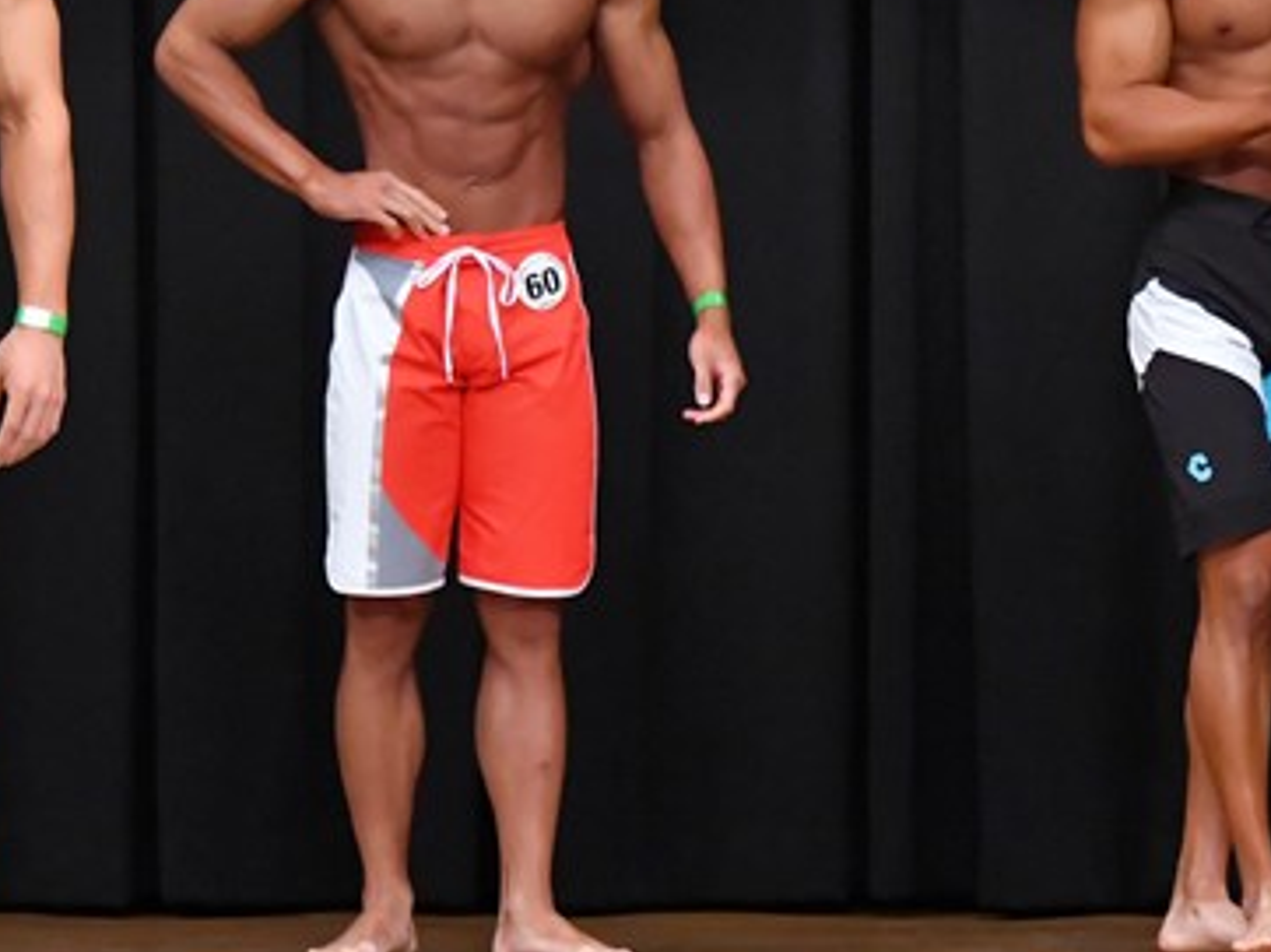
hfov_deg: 4.4
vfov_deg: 3.3
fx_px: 16402
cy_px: 457
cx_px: 1266
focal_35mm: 447
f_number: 5.6
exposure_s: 1/400
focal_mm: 145
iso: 8000
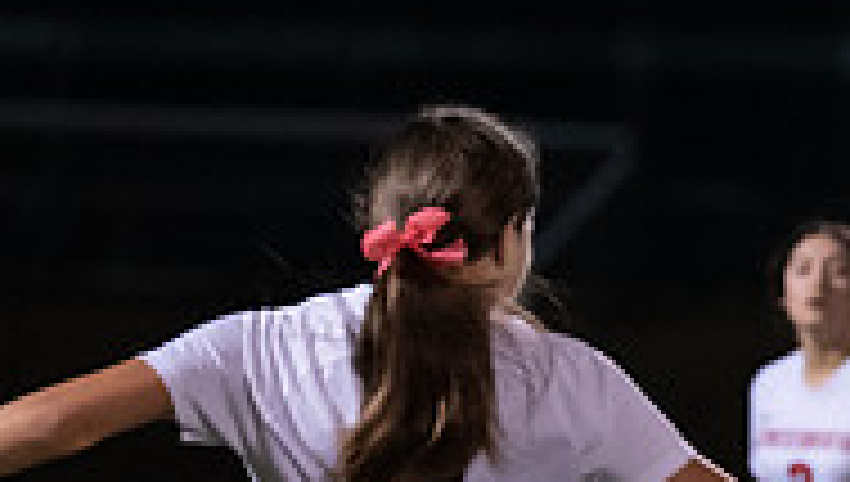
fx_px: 16524
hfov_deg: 2.9
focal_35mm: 732
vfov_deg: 1.7
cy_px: 578
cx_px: 1263
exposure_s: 1/1000
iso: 5000
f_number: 2.8
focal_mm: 154
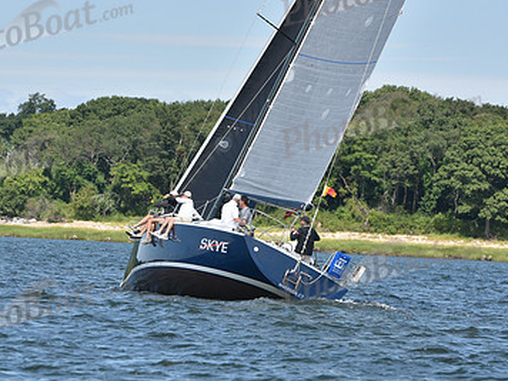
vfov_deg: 4.7
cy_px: 215
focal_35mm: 313
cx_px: 208
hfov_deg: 6.3
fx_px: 4593
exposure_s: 1/1000
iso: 320
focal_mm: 200
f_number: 9
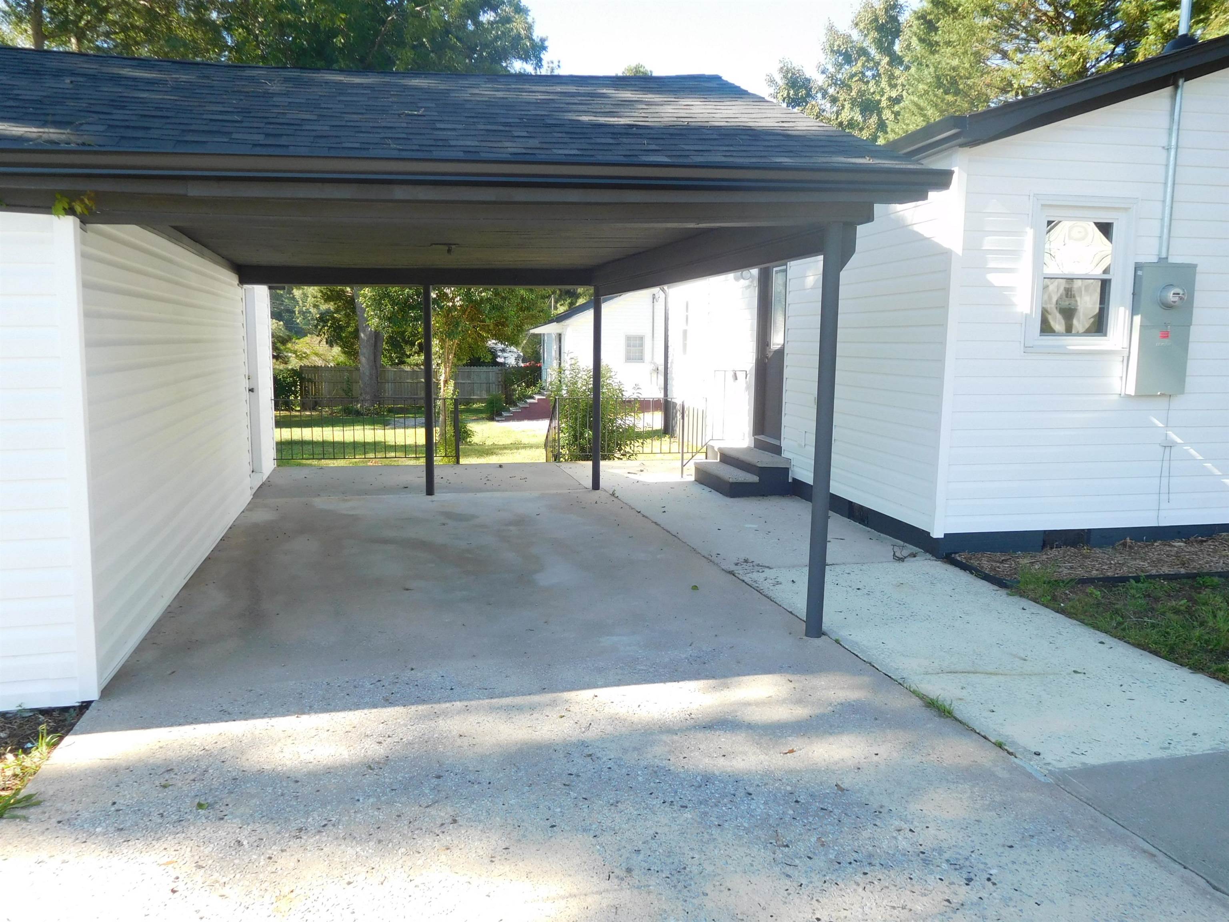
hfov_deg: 69.4
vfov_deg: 54.9
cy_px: 461
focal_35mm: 25
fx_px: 888
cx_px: 614
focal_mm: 4.5
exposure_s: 1/200
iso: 125
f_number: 3.4
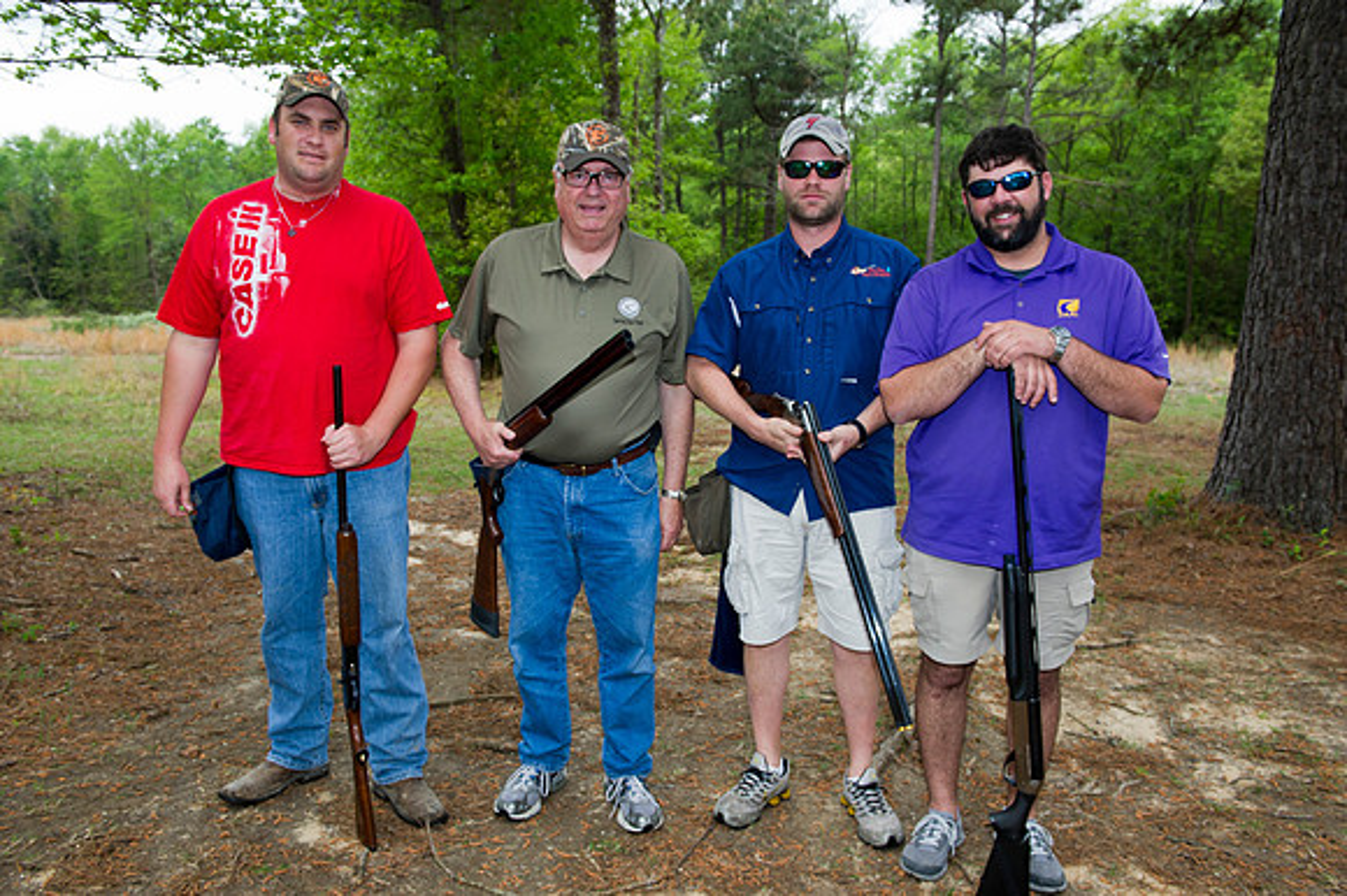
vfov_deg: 46.4
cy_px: 448
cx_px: 674
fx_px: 1047
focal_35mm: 28
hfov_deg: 65.5
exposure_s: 1/200
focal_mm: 28
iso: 400
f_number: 7.1
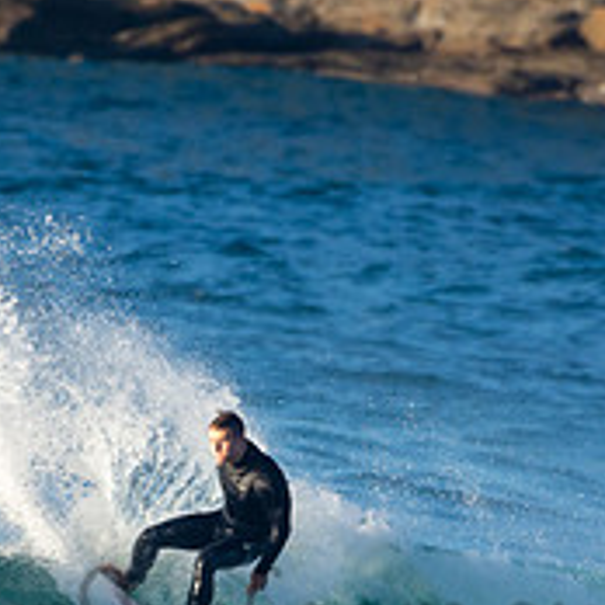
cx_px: 229
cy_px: 589
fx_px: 42078
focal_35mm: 2128
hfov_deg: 0.8
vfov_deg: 0.8
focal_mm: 500
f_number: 5.6
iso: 400
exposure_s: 1/1250
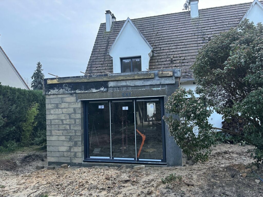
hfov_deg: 71.6
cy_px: 98
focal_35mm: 24
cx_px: 132
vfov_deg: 56.8
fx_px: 182
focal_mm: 6.86
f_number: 1.78
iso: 250
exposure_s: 1/70
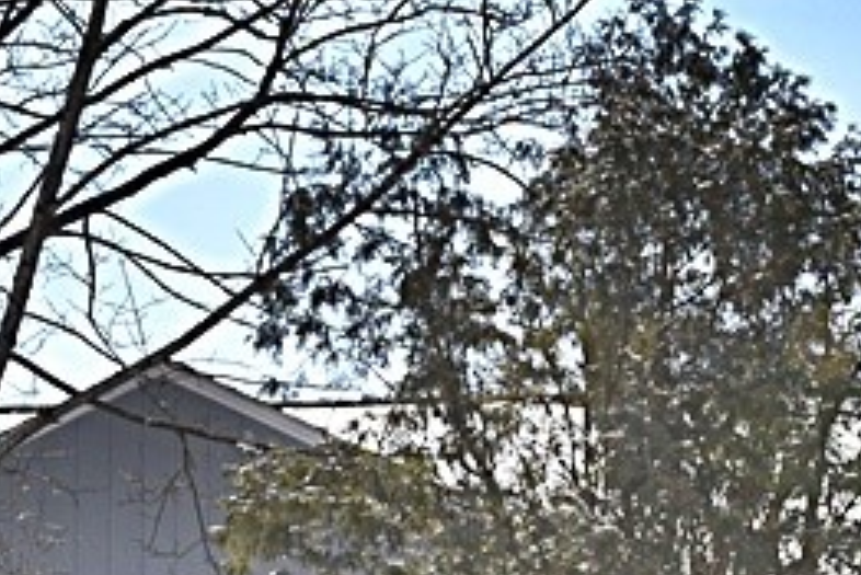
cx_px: 966
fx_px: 4354
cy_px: 833
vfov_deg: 7.4
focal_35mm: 182
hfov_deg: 11.1
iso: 100
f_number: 11
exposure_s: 1/200
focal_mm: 31
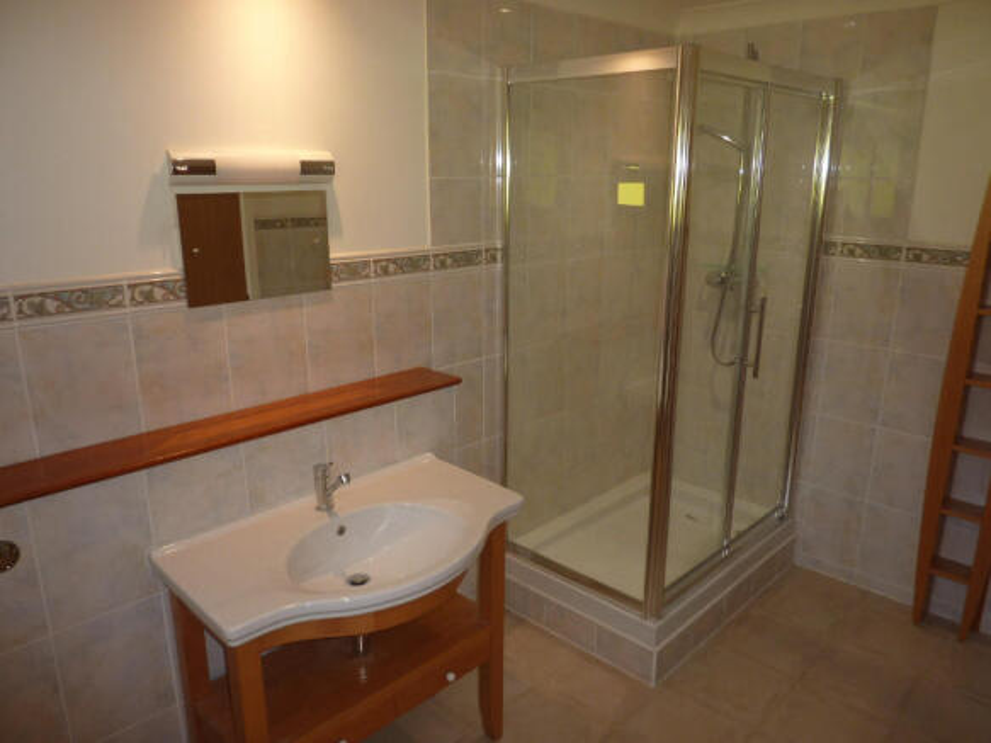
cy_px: 372
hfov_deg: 69.4
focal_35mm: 25
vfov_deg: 54.9
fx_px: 716
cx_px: 496
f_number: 3.3
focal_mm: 4.1
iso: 100
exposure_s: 1/30
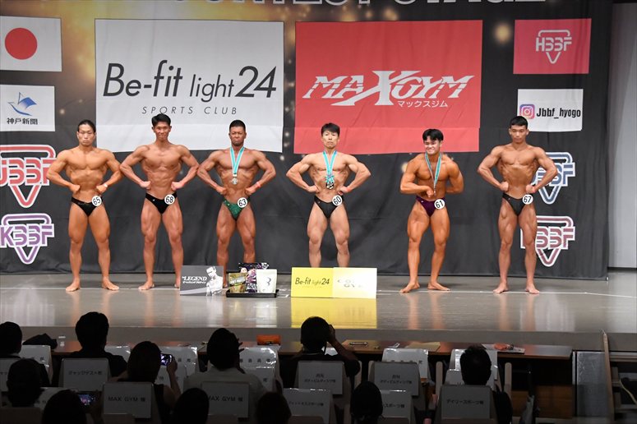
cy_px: 212
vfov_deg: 13.4
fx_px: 1804
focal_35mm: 102
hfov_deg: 20.0
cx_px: 318
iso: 6400
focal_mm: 68
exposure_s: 1/400
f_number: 5.6
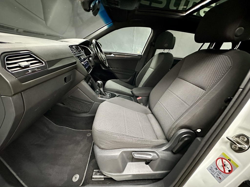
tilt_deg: -22.8
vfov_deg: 85.7
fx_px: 101
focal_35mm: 14
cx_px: 125
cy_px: 94
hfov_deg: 102.1
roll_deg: -7.7
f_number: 2.2
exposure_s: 1/40
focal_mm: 2.22
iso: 1600
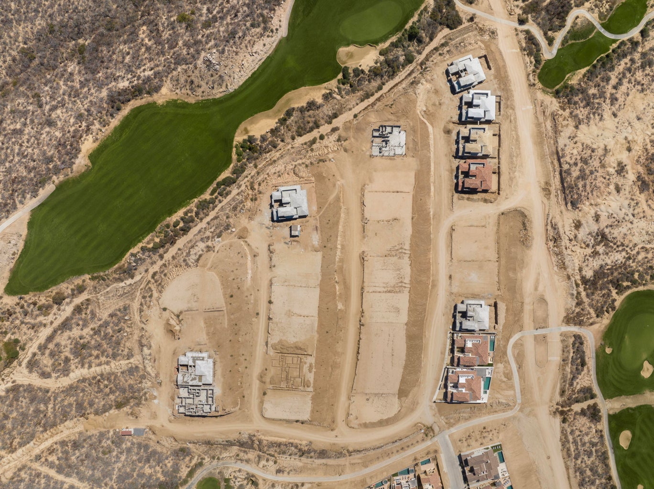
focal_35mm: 24
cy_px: 244
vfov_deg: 56.8
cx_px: 327
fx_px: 453
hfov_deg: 71.6
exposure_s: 1/80
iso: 200
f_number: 6.3
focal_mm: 12.29
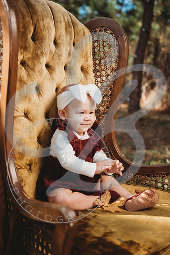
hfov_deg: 28.1
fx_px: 340
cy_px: 128
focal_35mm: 48
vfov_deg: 41.1
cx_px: 85
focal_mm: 48
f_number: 2.8
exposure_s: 1/500
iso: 100
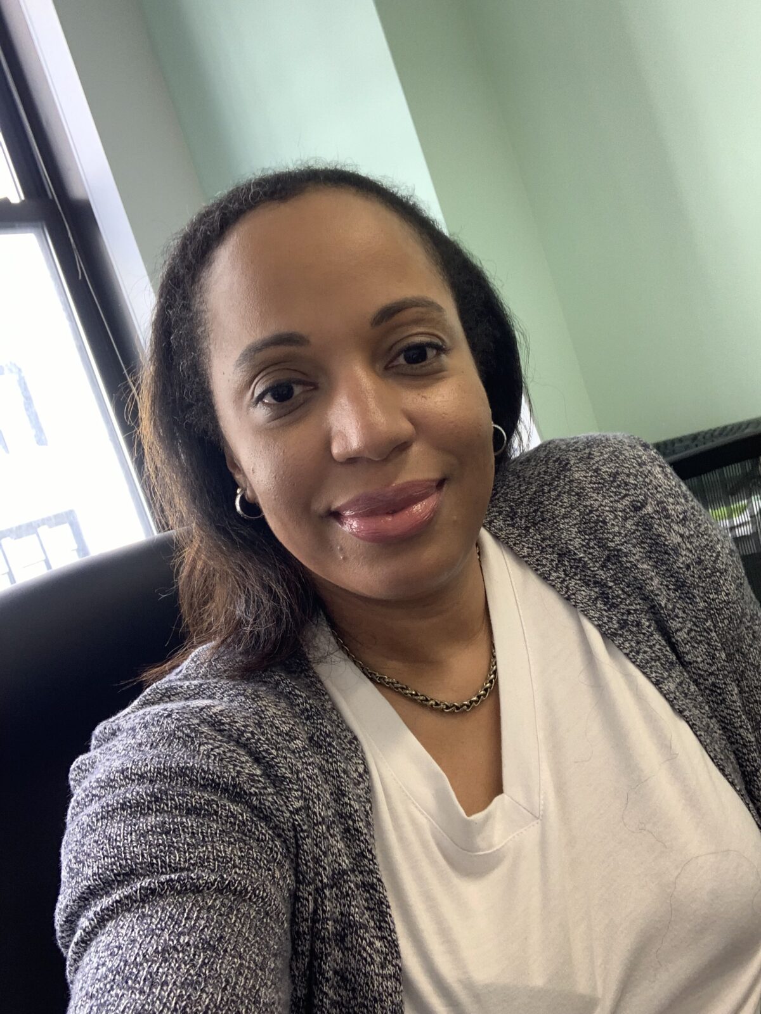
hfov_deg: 44.2
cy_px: 507
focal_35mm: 32
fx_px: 938
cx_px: 380
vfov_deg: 56.8
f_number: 2.2
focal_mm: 2.87
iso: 100
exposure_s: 1/60
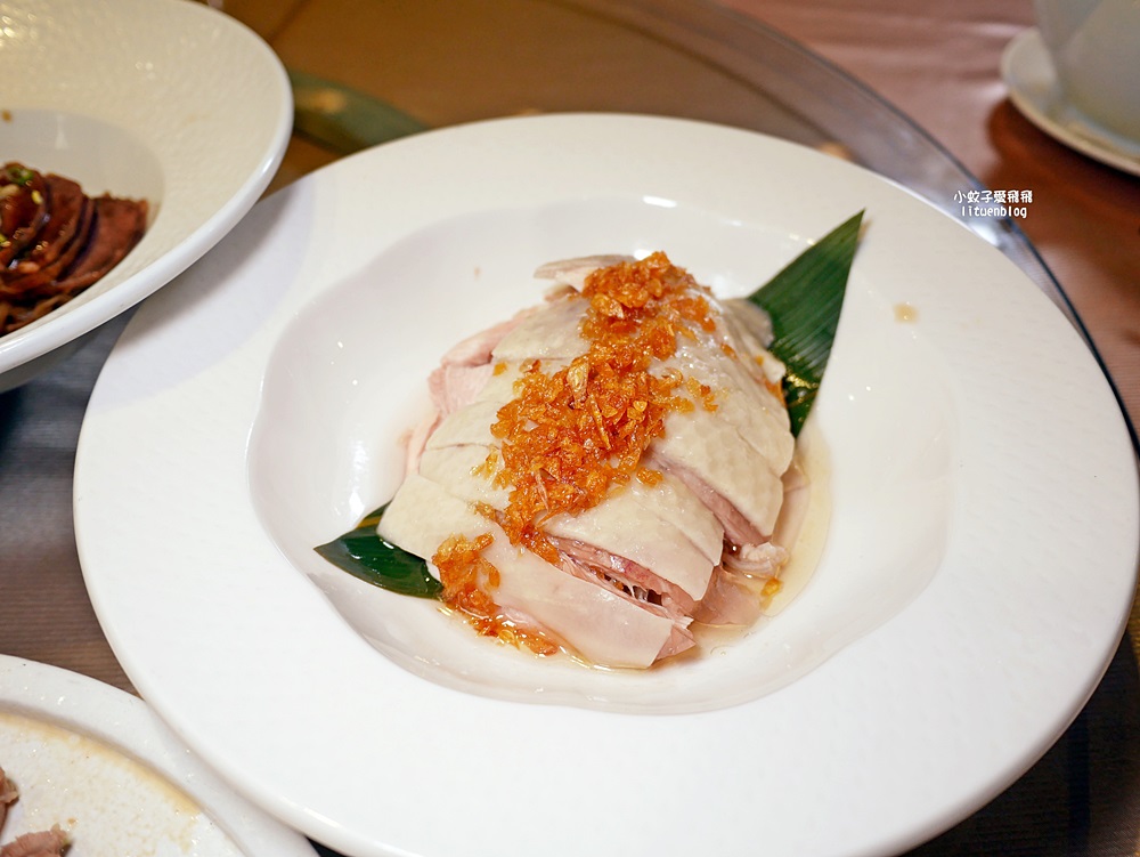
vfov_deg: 49.8
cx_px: 570
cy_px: 428
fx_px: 923
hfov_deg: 63.4
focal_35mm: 28
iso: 200
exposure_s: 1/160
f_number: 2.5
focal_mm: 14
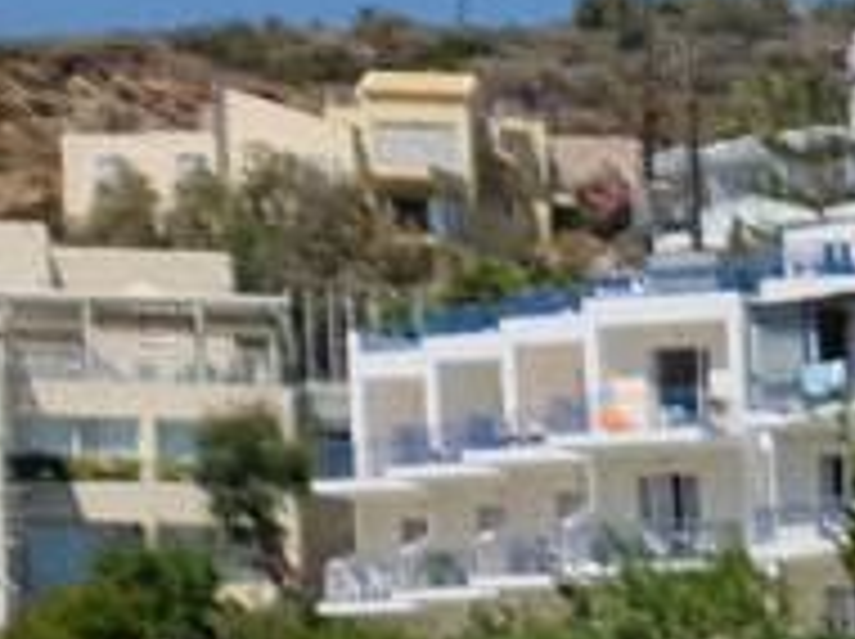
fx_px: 5797
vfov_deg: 5.9
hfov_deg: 7.4
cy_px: 1834
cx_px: 2588
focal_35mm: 235
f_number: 4
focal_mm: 19.5
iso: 800
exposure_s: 1/2200
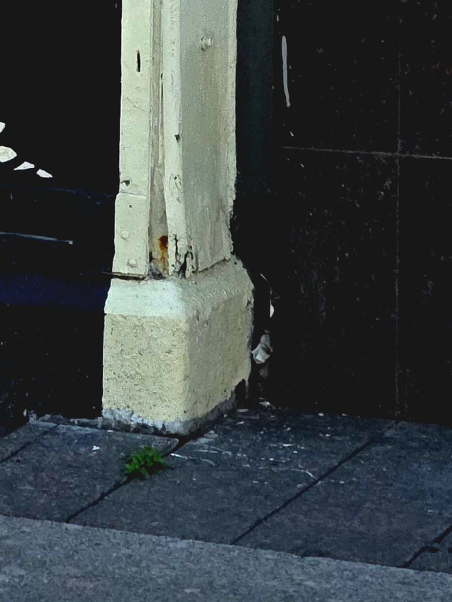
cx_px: 63
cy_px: -317
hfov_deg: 5.4
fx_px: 4788
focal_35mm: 275
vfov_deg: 7.1
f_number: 2.4
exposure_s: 1/769
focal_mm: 7.9
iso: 50
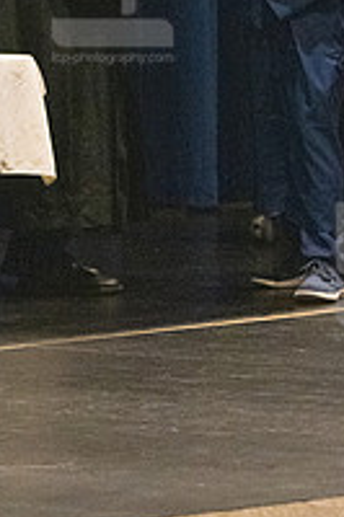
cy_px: -8
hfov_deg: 3.5
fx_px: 5614
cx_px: 113
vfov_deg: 5.3
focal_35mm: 391
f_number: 3.2
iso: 10000
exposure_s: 1/400
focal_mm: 116
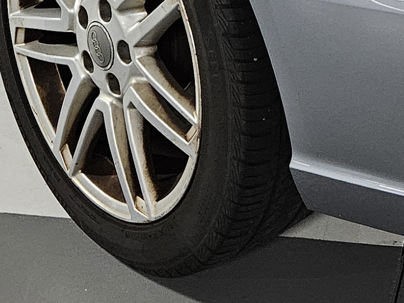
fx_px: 1400
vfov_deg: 11.2
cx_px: 402
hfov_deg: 16.1
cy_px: -297
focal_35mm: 120
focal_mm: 5.4
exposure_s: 1/120
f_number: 1.8
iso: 1000
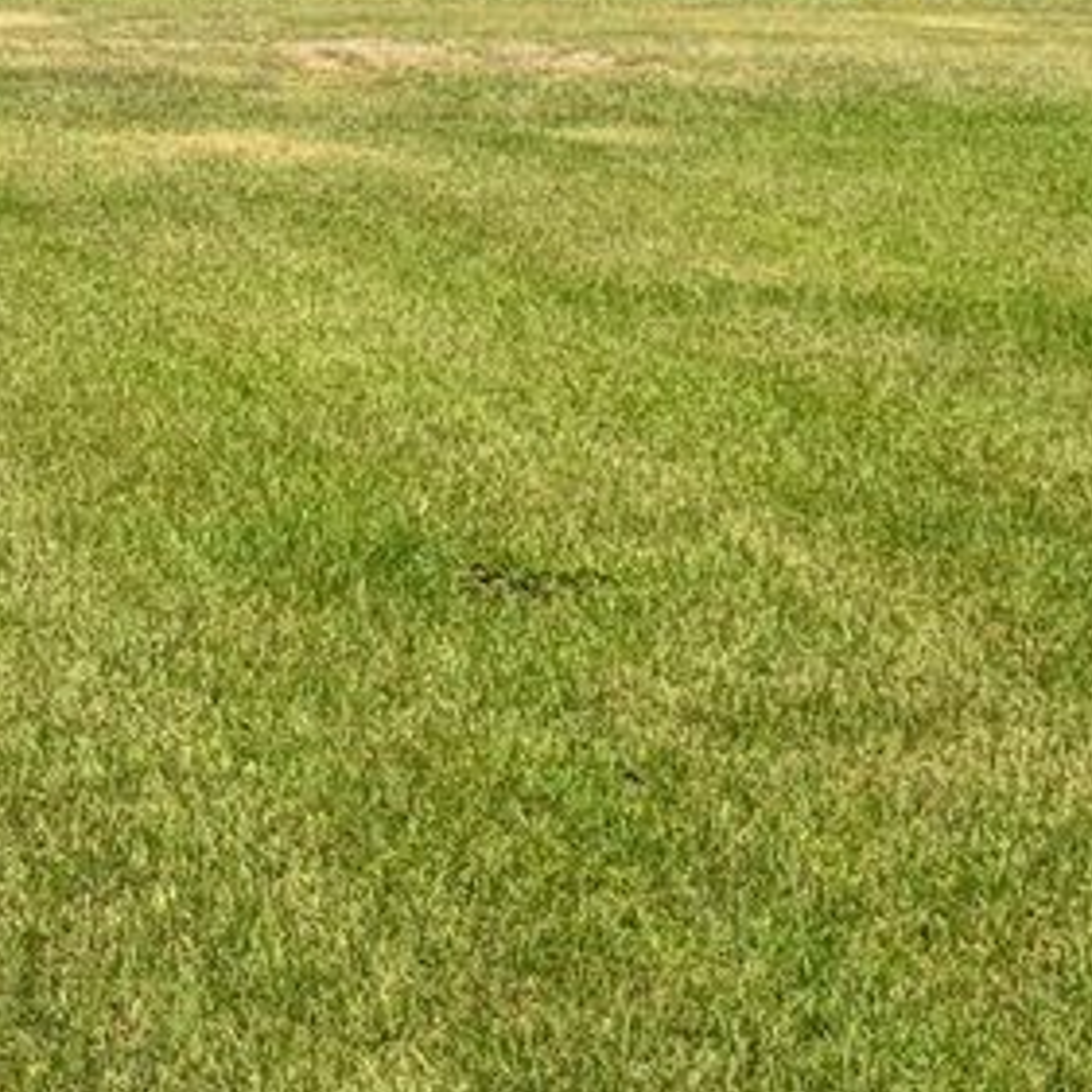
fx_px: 3319
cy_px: -163
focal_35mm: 93
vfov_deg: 17.9
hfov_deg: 16.7
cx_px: -633
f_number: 7.1
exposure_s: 1/400
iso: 100
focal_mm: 20
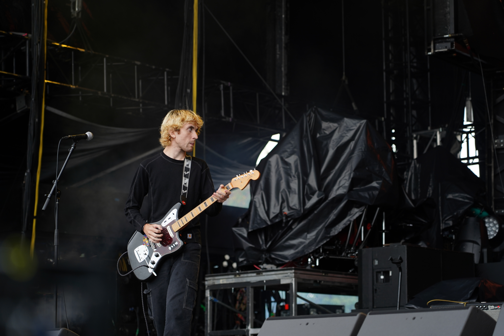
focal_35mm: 105
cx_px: 252
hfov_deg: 19.5
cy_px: 168
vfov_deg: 13.0
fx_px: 1470
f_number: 4
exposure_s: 1/125
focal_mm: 105
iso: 250
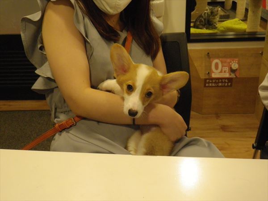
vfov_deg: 35.1
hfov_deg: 45.8
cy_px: 100
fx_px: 317
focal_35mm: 41
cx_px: 134
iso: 400
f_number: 3.9
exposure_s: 1/50
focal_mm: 7.3
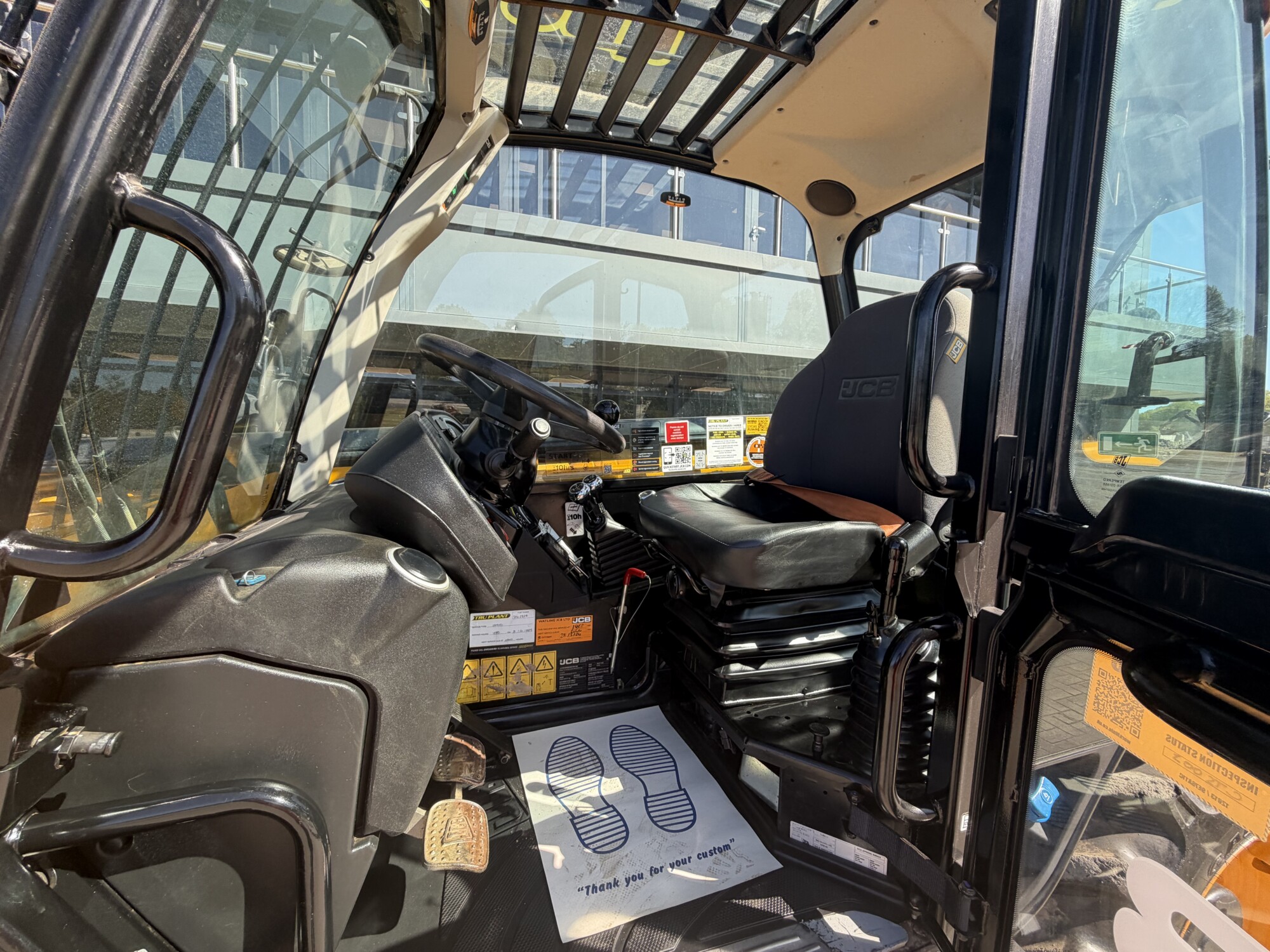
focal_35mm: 14
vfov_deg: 85.7
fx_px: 514
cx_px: 635
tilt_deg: -2.9
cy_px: 476
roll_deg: -1.1
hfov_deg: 102.1
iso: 50
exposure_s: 1/261
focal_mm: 2.22
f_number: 2.2
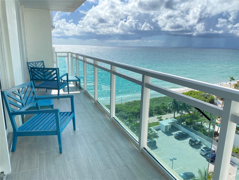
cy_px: 90
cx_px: 120
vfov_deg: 53.1
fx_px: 180
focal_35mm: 26
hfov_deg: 67.3
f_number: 1.8
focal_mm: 4.25
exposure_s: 1/1346
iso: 32
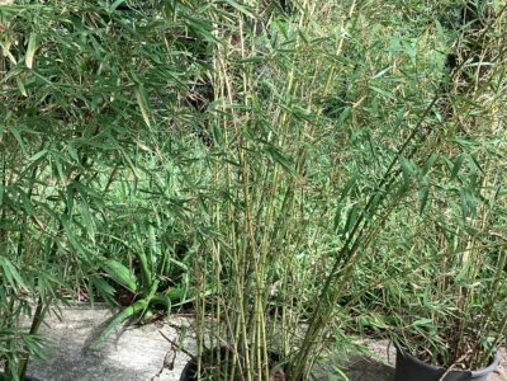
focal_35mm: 31
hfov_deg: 58.4
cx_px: 254
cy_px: 190
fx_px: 454
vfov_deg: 45.4
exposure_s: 1/60
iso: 64
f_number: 2.4
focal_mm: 3.3
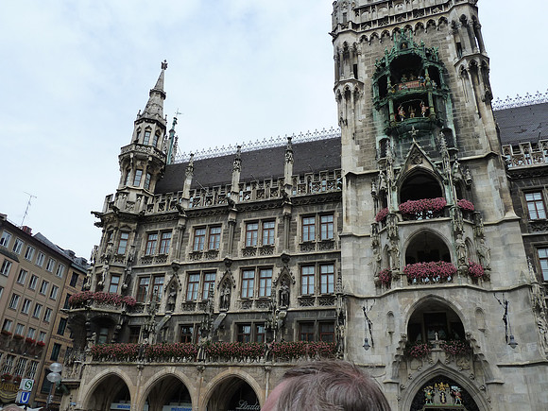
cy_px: 206
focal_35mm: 29
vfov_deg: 48.2
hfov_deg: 61.7
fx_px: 459
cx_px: 274
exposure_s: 1/640
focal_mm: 4.7
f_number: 4.5
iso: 125
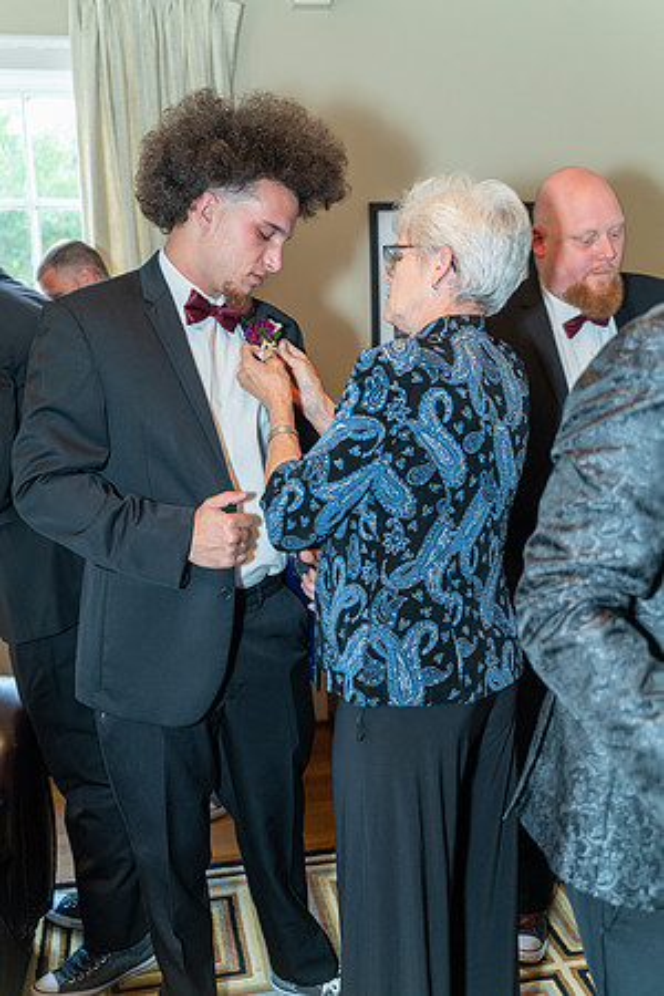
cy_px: 498
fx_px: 941
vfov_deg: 55.8
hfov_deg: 38.9
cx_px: 332
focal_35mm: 34
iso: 1000
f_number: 2.8
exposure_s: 1/50
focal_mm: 34
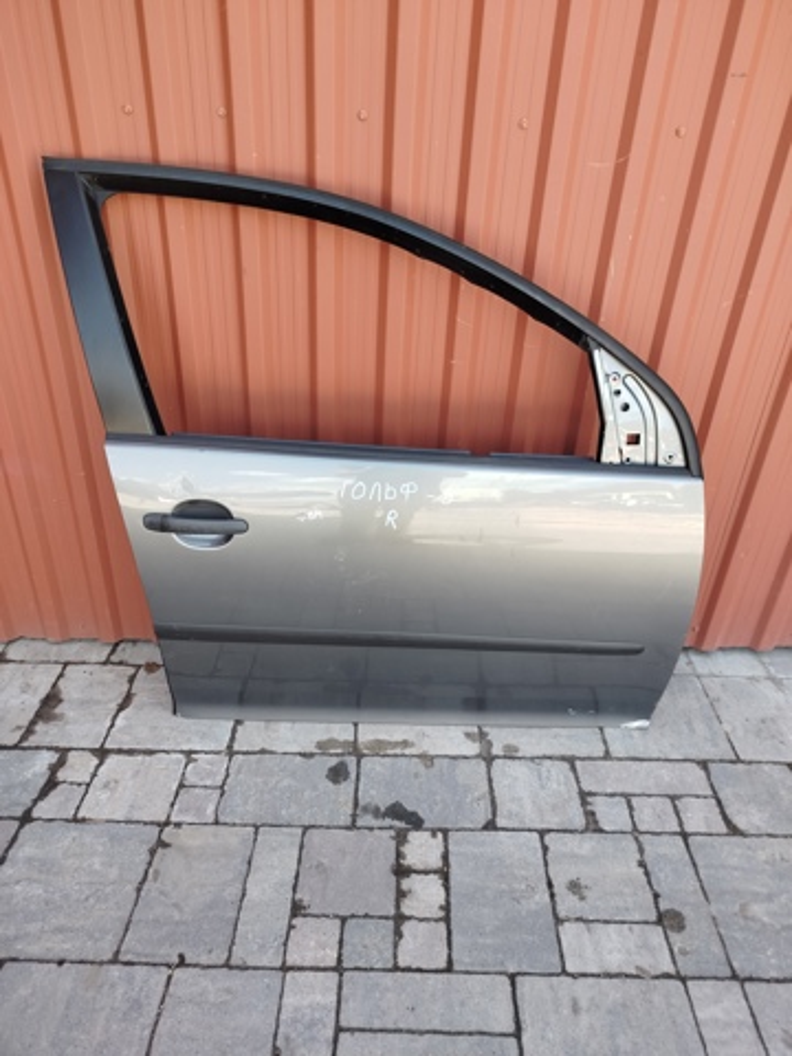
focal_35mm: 24
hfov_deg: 56.8
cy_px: 528
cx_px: 396
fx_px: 732
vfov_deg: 71.6
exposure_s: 1/100
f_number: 1.7
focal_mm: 5.31
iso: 80
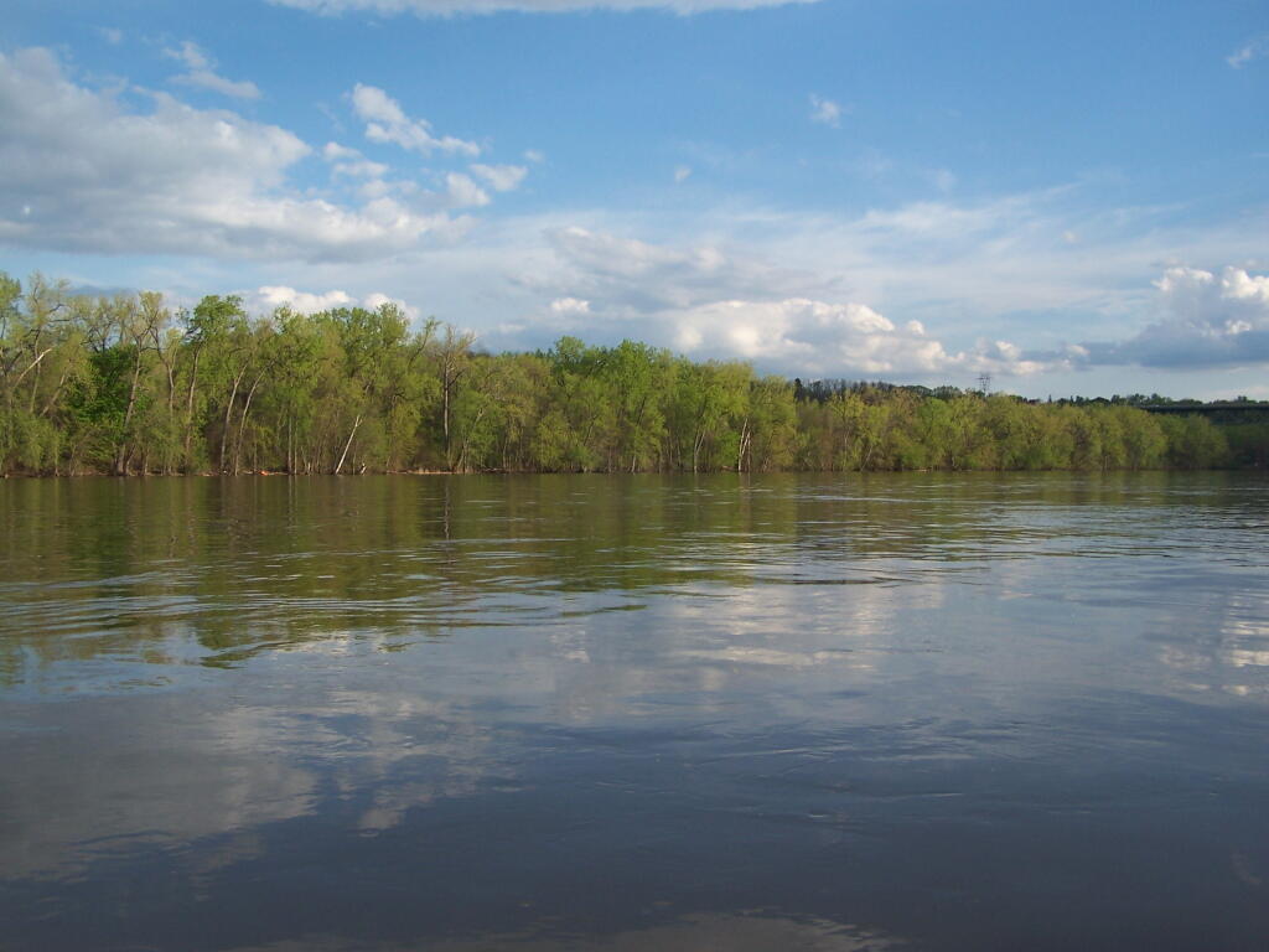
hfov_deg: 49.0
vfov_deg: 37.7
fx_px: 1393
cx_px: 634
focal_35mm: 38
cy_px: 476
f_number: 4
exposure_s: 1/640
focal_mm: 6.3
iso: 80
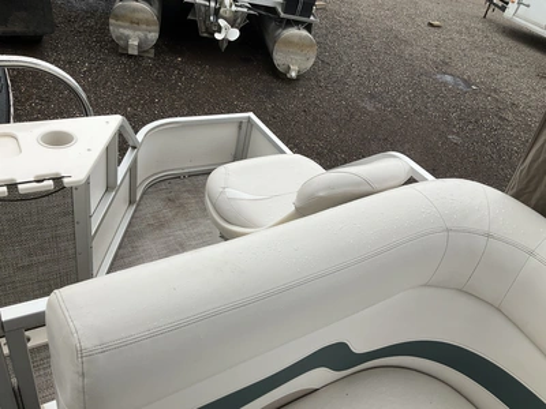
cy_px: 204
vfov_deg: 48.2
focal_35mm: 29
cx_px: 273
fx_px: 457
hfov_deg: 61.7
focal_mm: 3
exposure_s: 1/898
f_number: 1.8
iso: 25
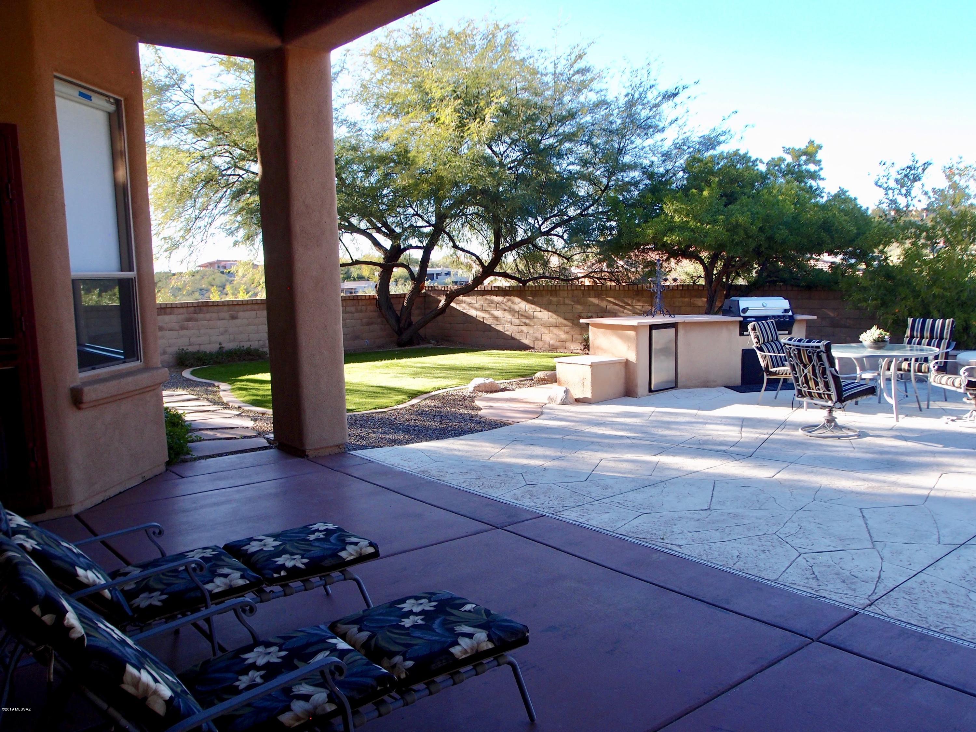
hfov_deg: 63.4
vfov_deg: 49.7
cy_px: 366
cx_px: 488
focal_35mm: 28
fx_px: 789
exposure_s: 1/320
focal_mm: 6
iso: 100
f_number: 2.5
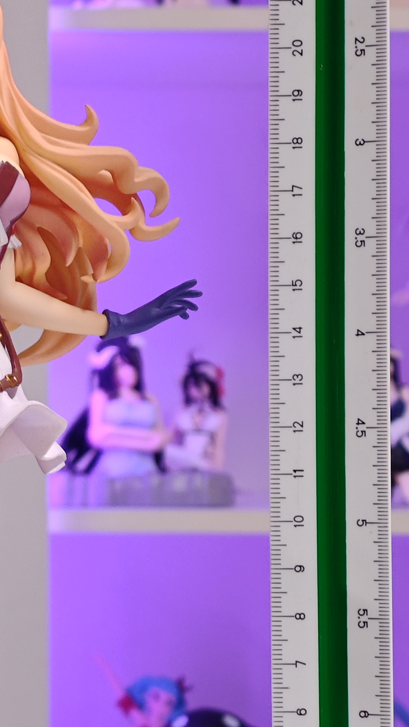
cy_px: 427
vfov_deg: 13.3
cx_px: -7
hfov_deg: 7.5
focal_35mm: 162
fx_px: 3123
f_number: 2.4
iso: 400
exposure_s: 1/16.8
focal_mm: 7.48
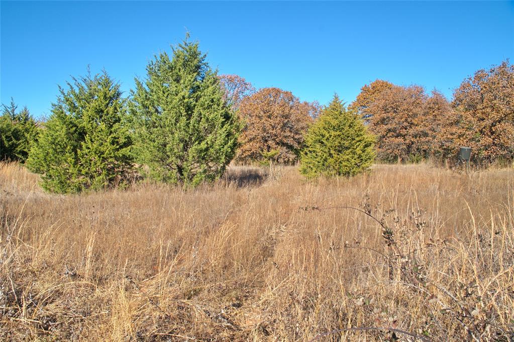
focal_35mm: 27
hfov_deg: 67.4
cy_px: 171
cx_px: 257
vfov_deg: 47.9
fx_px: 385
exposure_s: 1/160
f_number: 10
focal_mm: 18
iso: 100
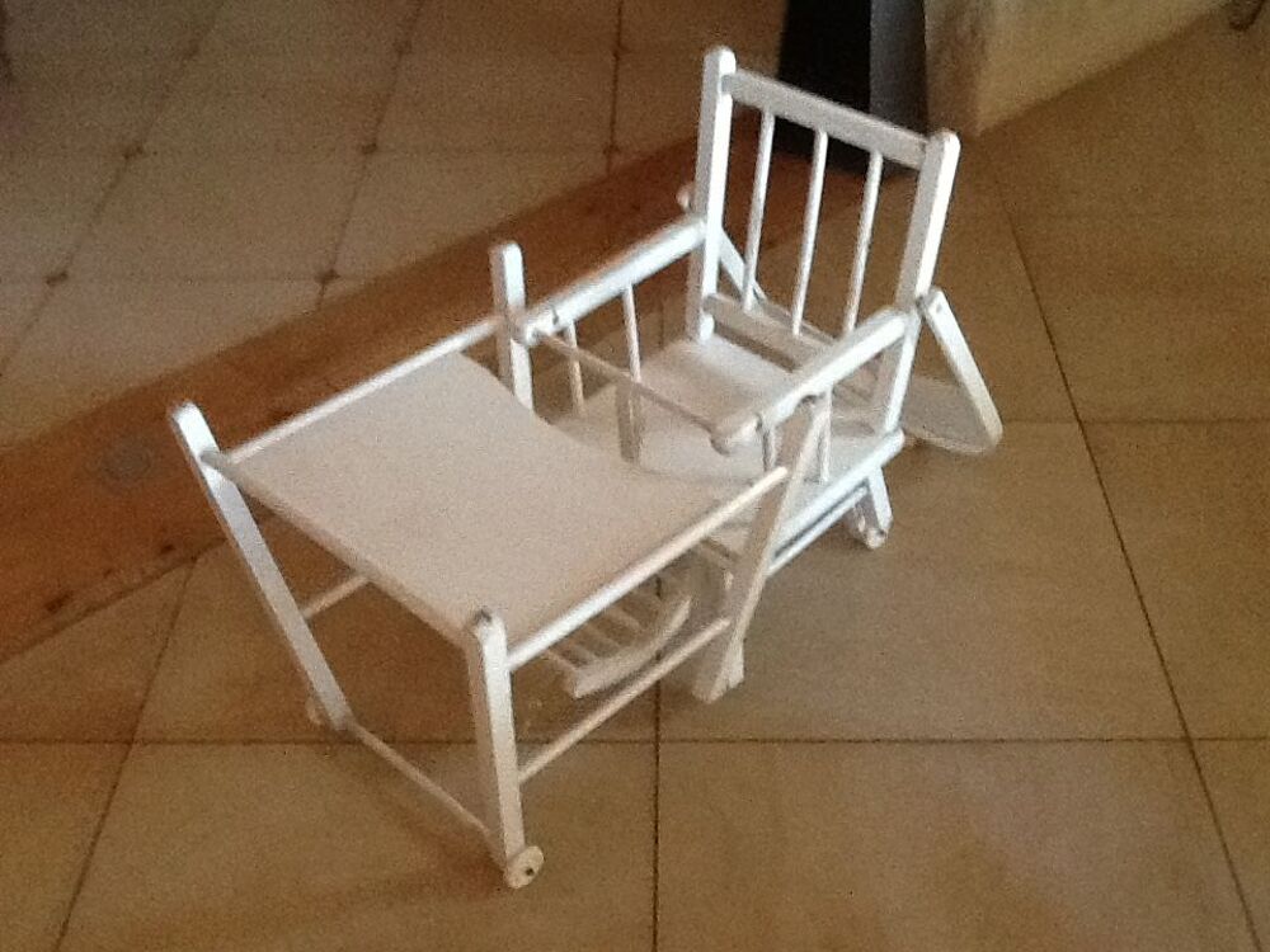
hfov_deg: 42.9
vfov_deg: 32.9
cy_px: 476
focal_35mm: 44
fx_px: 1614
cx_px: 635
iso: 320
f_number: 2.4
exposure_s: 1/30
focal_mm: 2.03
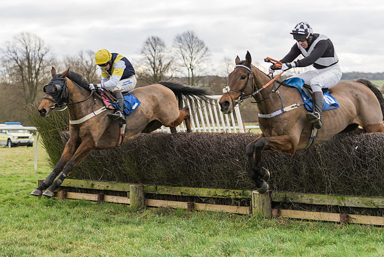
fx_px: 937
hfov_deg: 23.1
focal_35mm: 88
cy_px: 96
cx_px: 143
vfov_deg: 15.5
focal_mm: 70
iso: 400
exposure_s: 1/1000
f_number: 2.8
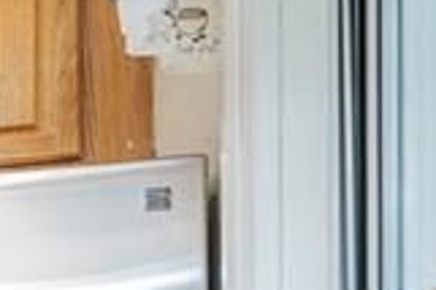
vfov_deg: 12.2
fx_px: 1273
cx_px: -810
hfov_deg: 11.9
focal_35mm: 105
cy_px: 474
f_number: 4
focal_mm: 16.5
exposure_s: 1/30
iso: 100
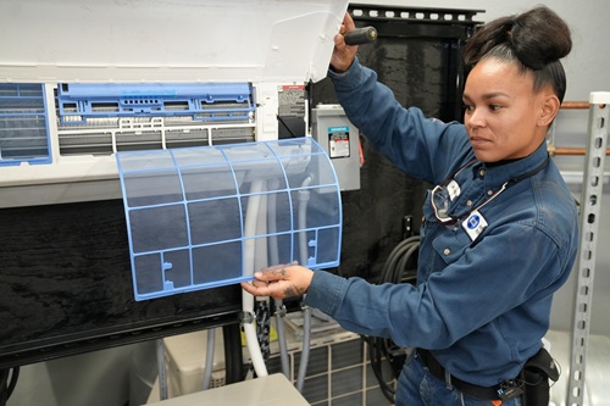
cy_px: 203
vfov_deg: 39.9
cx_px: 305
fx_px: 559
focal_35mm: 33
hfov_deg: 57.2
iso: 2500
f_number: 4
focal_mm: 33
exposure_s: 1/160
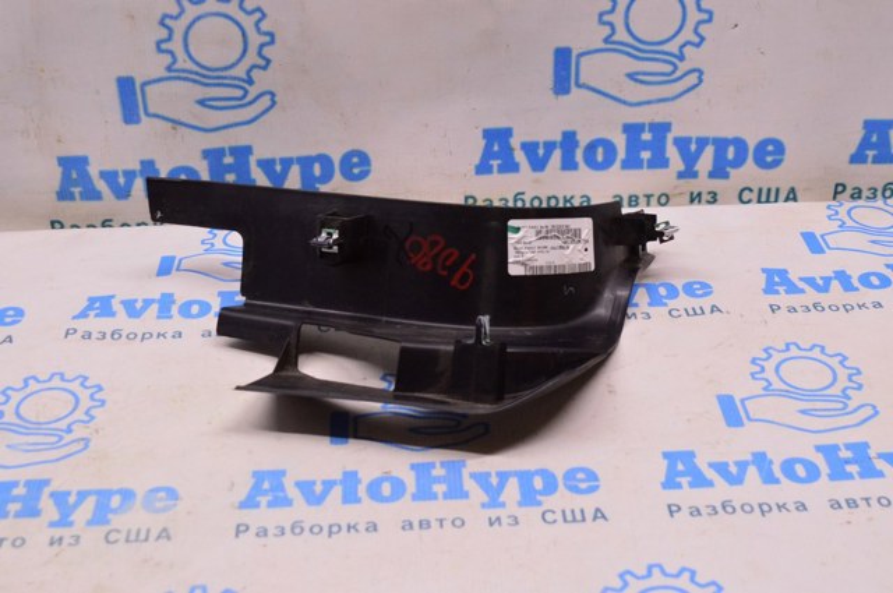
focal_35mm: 52
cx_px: 446
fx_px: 1301
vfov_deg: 25.7
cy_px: 296
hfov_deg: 37.9
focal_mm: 35
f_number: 6.3
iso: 1600
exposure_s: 1/125
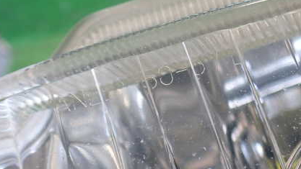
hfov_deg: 43.4
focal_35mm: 47
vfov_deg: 25.4
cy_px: 66
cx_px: 183
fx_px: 375
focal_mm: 5.4
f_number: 2.3
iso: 400
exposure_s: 1/125
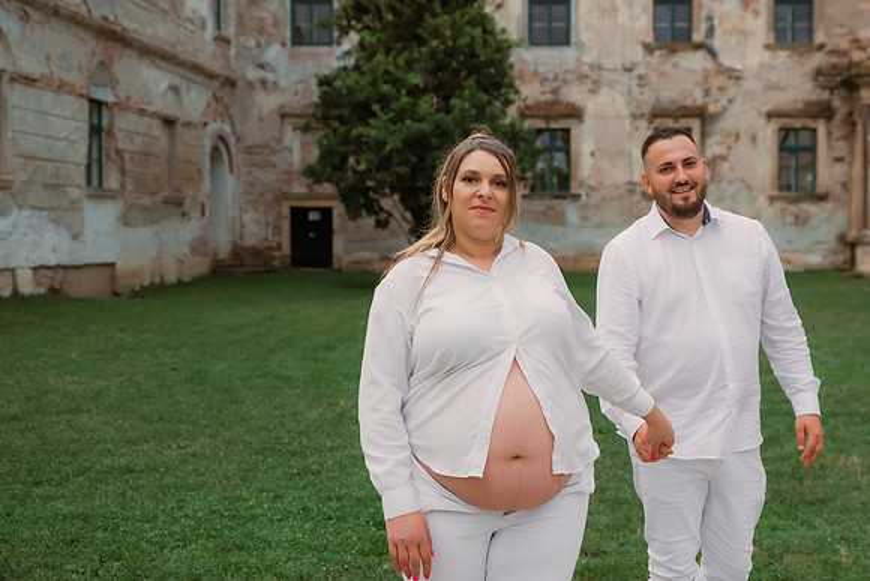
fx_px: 1326
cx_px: 488
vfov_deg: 24.7
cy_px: 261
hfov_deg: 36.3
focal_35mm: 55
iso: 2000
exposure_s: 1/320
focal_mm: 48
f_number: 3.2
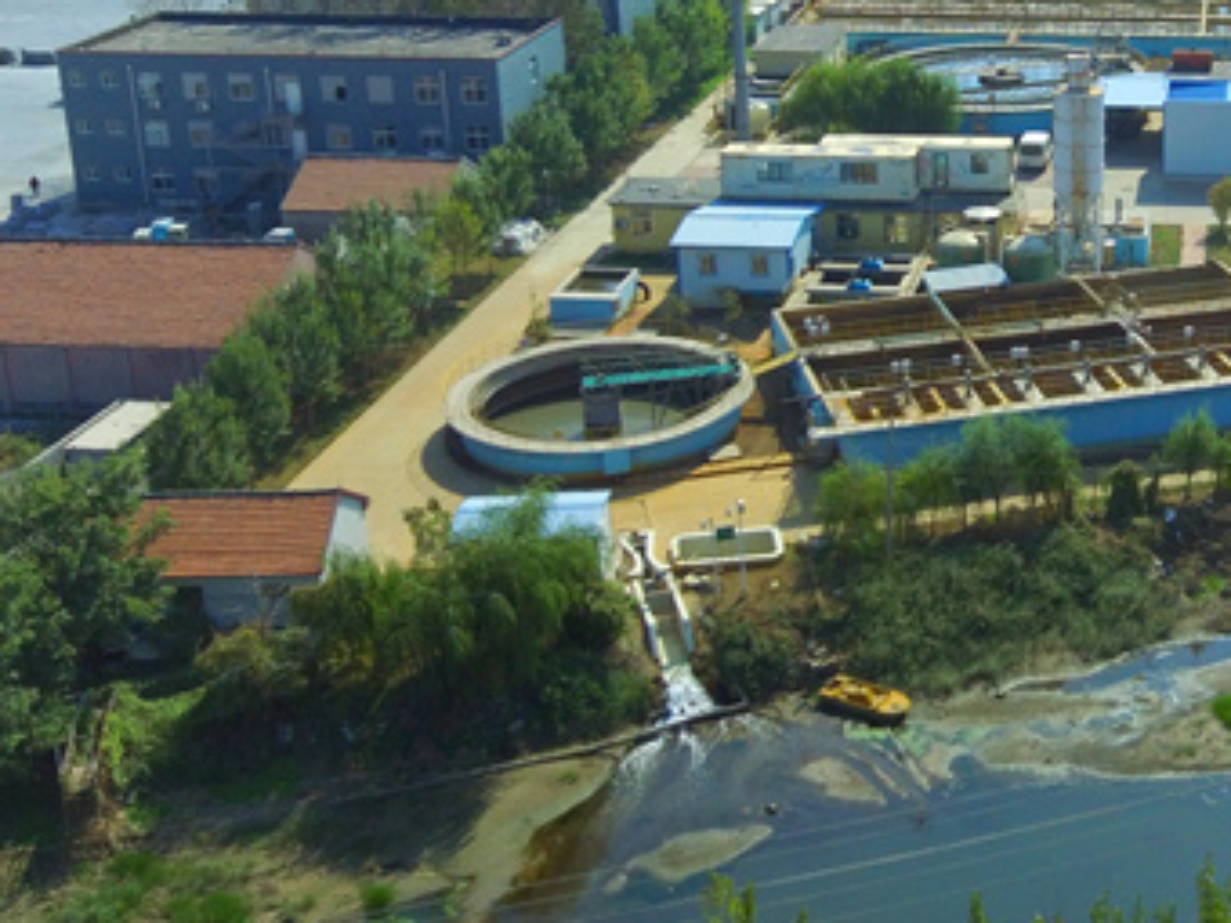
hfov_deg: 37.9
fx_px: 1671
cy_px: 148
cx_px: 1090
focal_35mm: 47
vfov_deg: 29.9
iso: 100
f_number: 2.8
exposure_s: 1/1250
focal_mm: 3.61
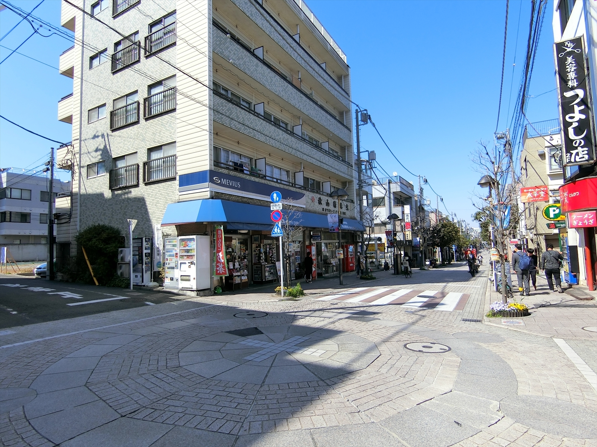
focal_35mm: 19
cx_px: 298
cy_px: 224
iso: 80
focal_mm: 4.06
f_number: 6.9
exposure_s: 1/200
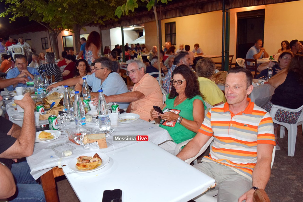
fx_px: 227
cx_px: 152
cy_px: 101
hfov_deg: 67.4
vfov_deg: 47.9
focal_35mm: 27
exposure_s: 1/80
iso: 800
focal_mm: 18
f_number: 4.5
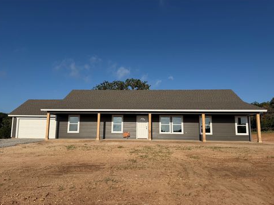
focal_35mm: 25
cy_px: 105
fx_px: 198
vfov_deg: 54.9
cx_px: 136
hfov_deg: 69.4
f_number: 1.78
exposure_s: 1/7353
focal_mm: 6.76
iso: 80
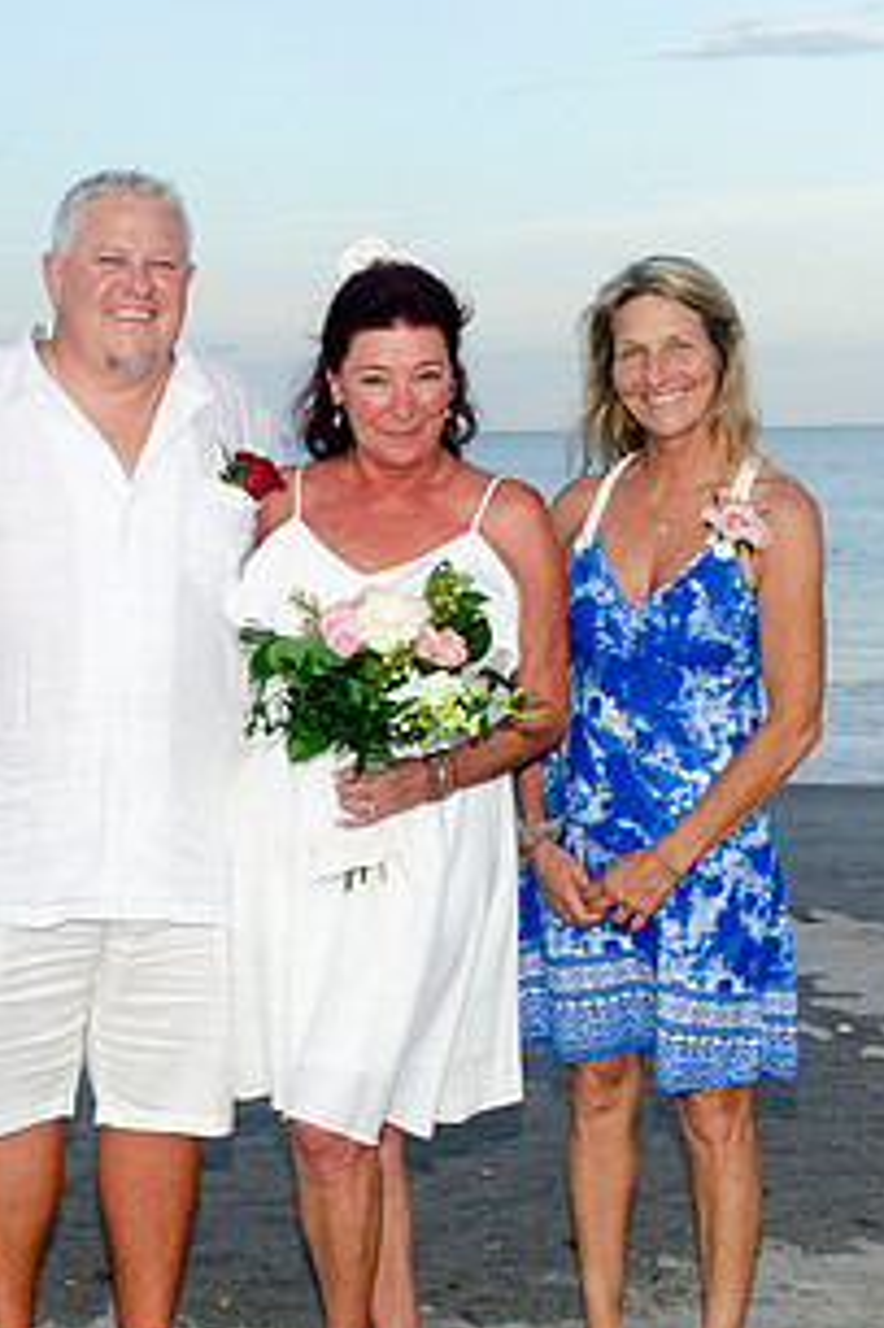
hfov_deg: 18.0
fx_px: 2729
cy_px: 758
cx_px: 39
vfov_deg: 27.3
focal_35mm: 74
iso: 200
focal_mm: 26
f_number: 6.3
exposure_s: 1/250
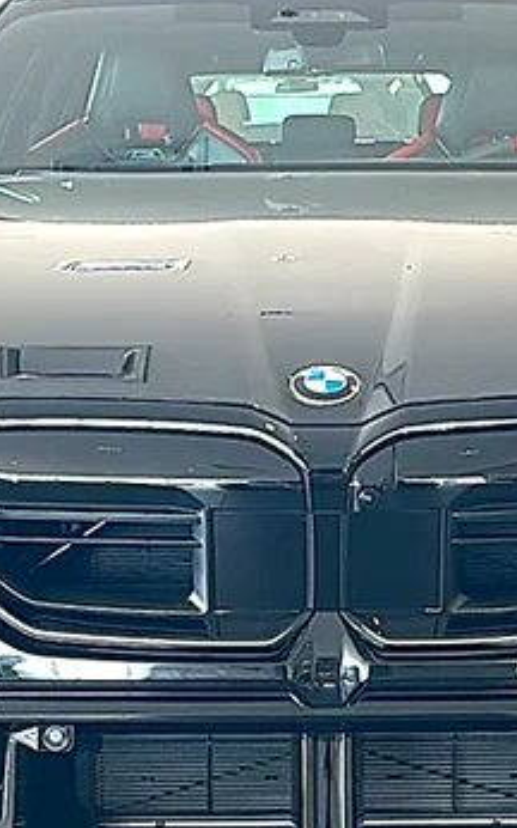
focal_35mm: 88
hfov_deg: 14.8
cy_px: 489
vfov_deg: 23.5
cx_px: 328
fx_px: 1986
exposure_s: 1/193
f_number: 1.78
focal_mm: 6.86
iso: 64
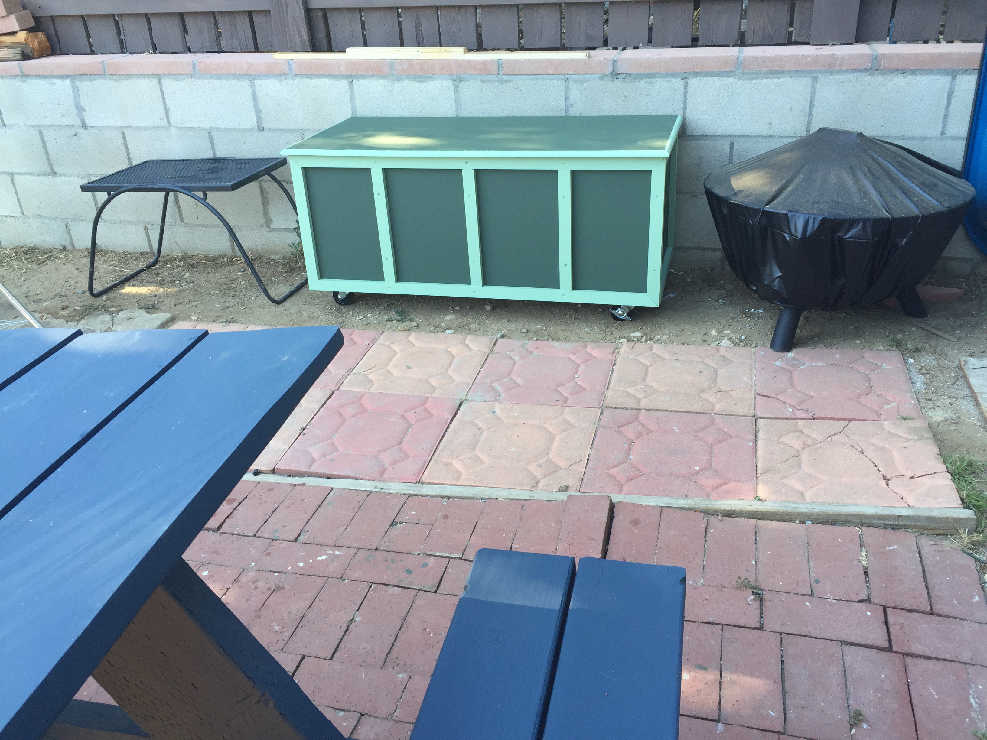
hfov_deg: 61.7
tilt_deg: -26.0
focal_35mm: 29
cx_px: 494
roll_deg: +3.3
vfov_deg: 48.2
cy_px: 370
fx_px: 827
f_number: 2.2
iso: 50
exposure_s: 1/120
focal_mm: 4.15
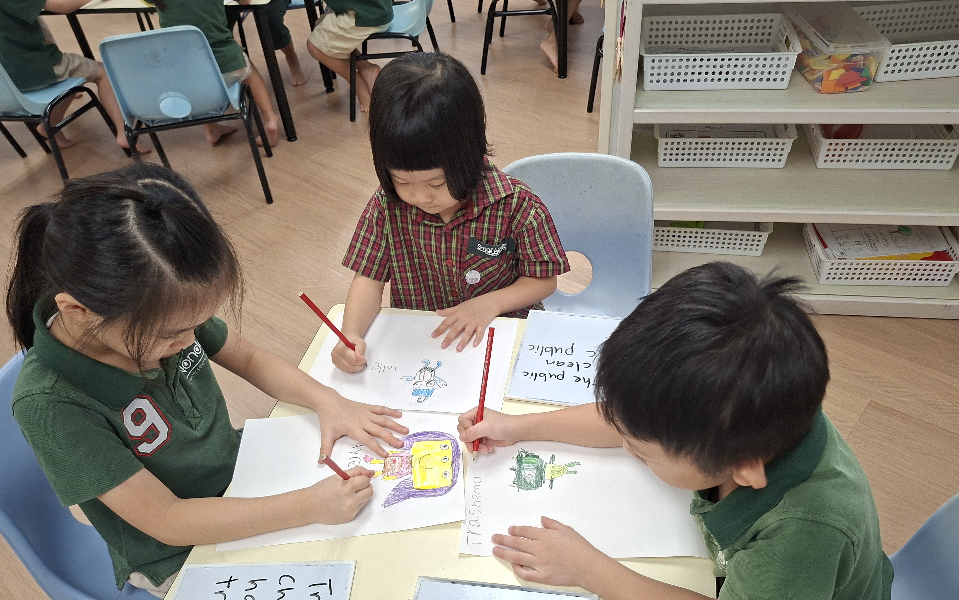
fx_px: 680
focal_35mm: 26
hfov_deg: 70.4
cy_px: 382
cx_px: 483
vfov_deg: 47.1
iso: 200
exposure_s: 1/100
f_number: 1.8
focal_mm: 5.54
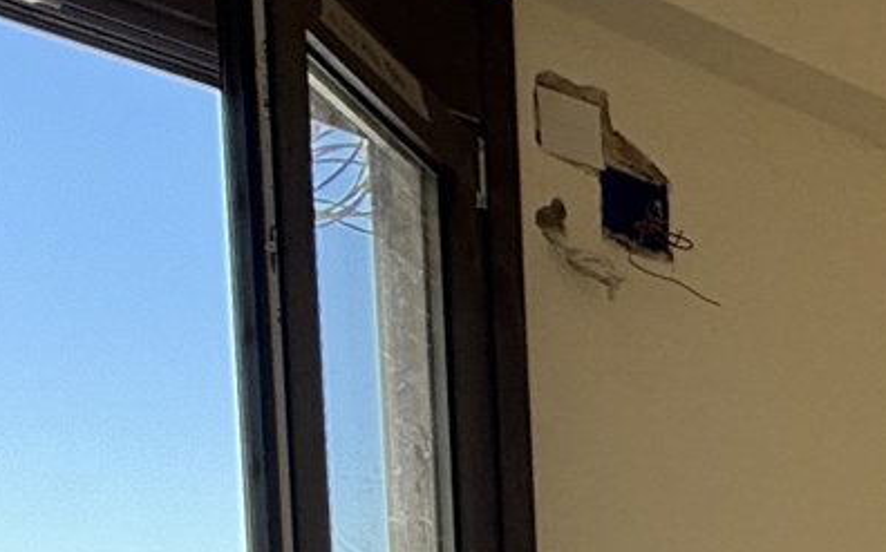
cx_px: 1669
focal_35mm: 72
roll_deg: -0.2
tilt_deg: -5.4
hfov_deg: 19.6
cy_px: 970
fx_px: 1738
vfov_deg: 15.7
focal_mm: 2.22
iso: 64
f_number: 2.2
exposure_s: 1/132
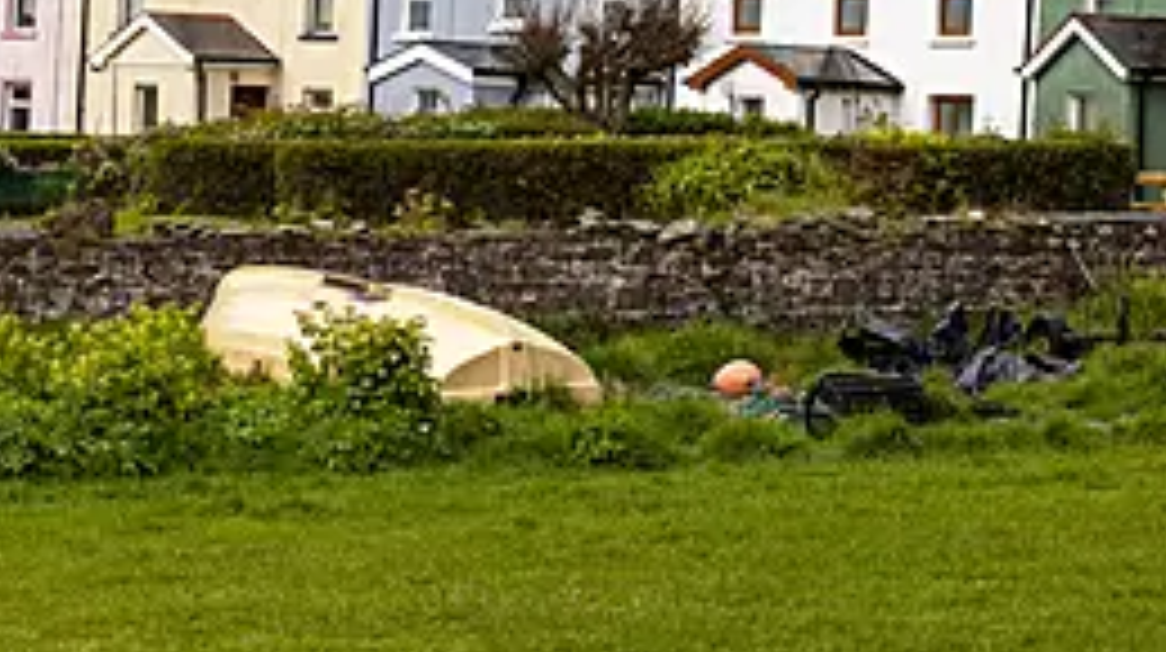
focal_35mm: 170
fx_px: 5250
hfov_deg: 12.7
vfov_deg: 7.1
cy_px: 2
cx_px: 365
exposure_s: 1/320
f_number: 9
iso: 400
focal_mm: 70
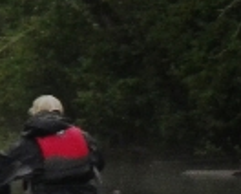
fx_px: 4843
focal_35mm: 678
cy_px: -203
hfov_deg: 2.8
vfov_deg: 2.3
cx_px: -416
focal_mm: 20.6
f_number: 5.2
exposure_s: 1/160
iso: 125
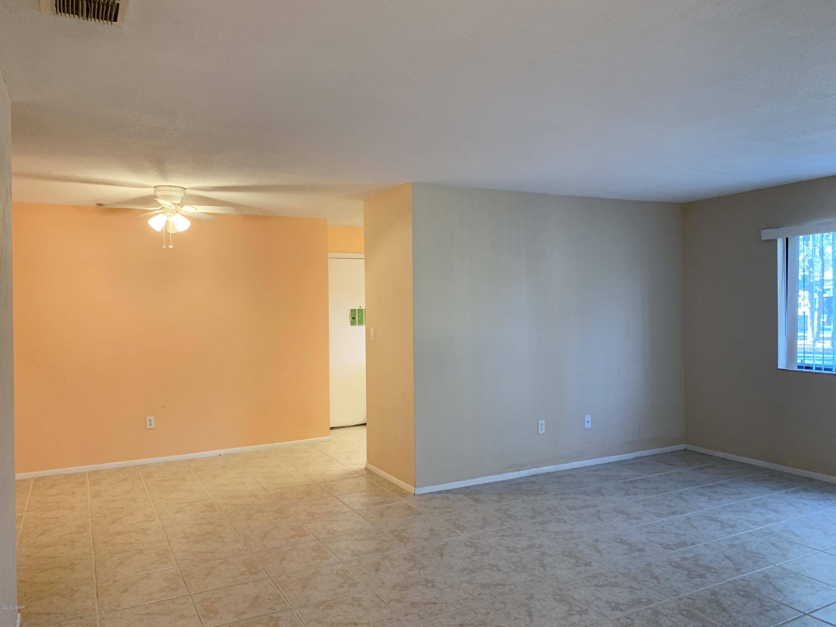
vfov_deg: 53.1
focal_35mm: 26
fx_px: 628
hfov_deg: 67.3
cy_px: 314
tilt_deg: -0.5
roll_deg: +0.3
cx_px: 418
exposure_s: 1/60
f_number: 1.8
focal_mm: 4.25
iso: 200
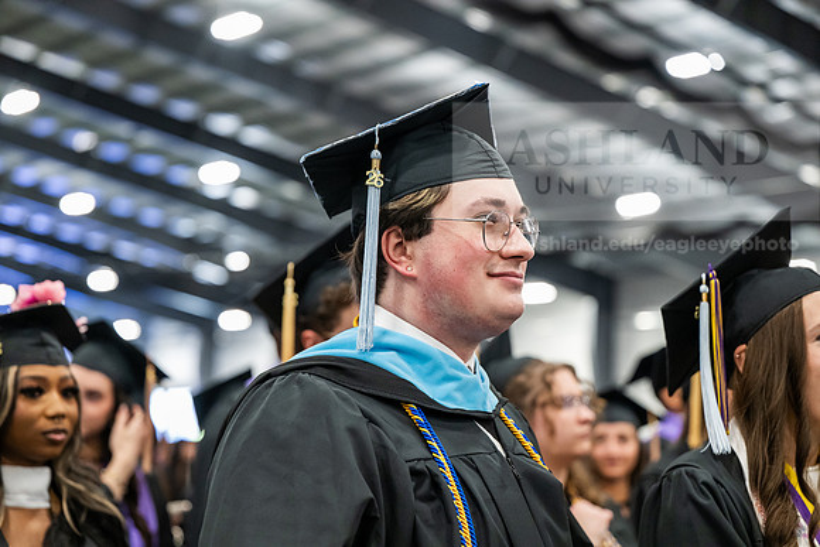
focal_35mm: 70
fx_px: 1595
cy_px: 274
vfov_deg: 19.5
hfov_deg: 28.8
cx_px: 410
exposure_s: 1/200
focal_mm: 70
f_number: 3.2
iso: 3200
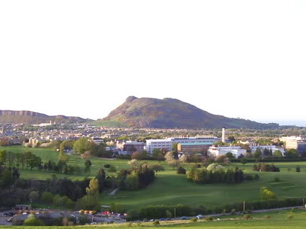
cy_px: 142
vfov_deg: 22.2
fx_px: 583
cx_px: 146
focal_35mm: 66
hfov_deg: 29.4
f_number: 2.7
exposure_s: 1/180
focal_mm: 5.6
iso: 80
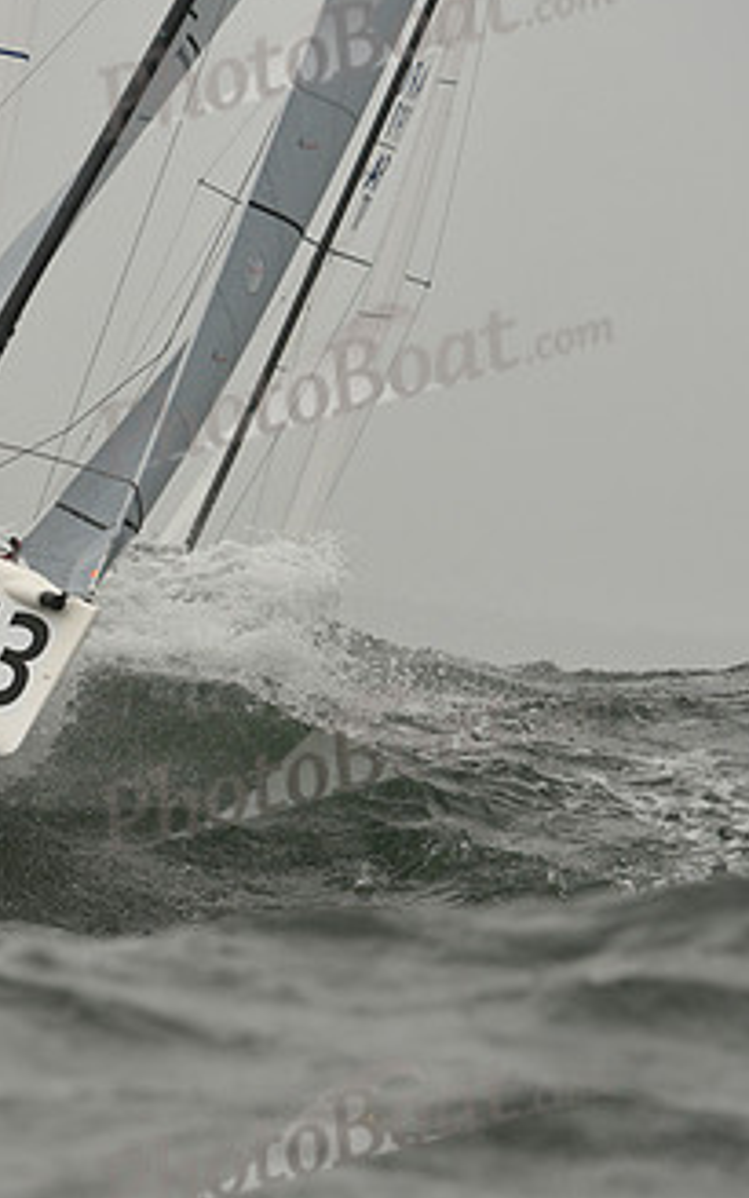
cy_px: 623
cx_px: -88
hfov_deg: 2.9
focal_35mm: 451
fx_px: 14730
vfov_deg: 4.7
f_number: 6.3
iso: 400
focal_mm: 250
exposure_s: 1/1000
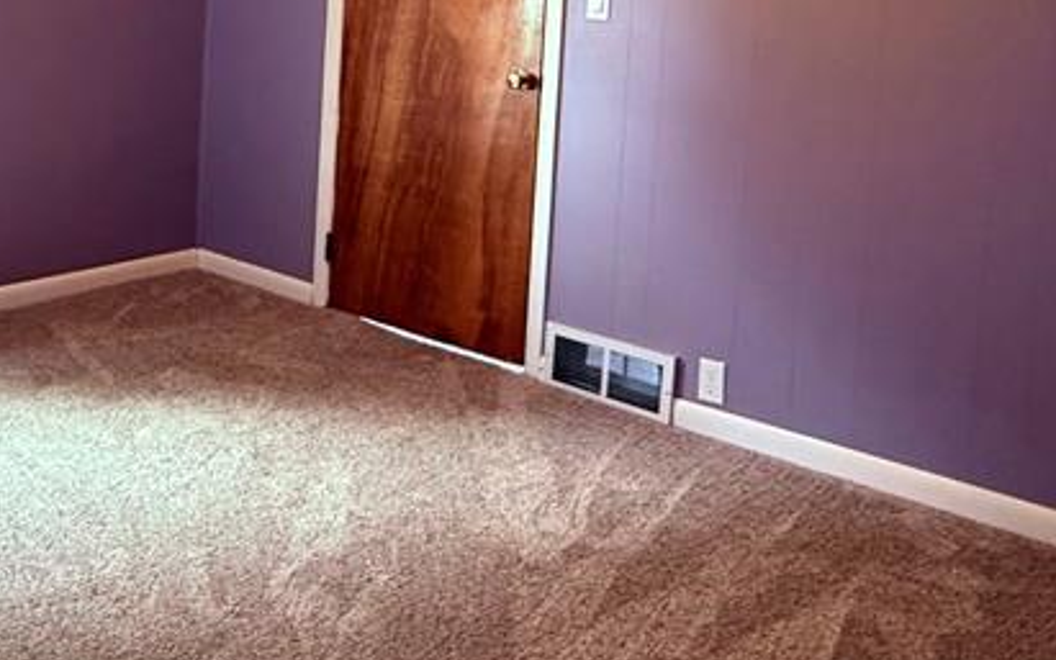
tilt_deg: -1.8
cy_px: 37
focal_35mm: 37
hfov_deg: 51.8
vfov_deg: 32.3
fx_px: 1065
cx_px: 360
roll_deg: -3.0
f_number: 2.2
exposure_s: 1/60
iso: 640
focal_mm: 2.22
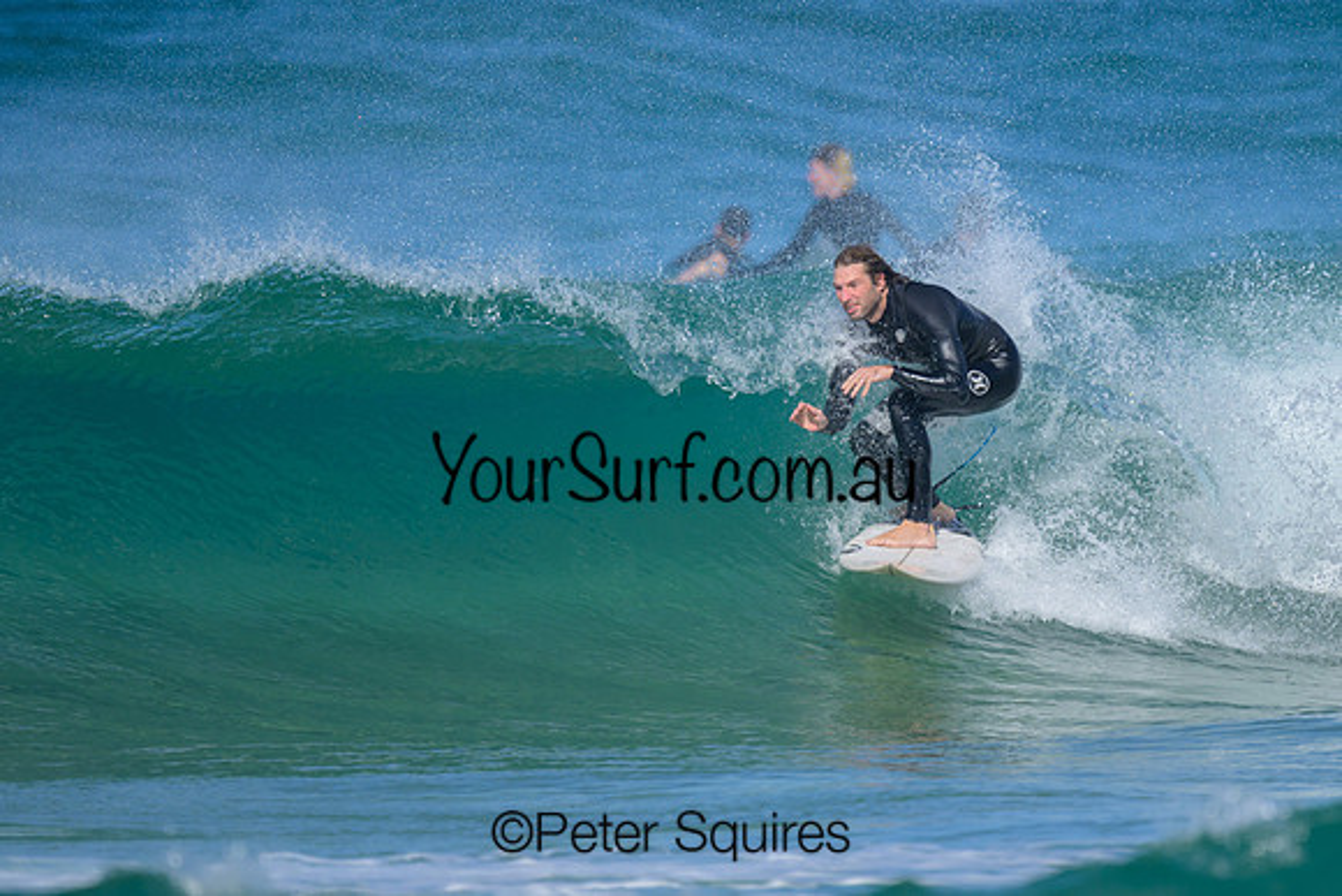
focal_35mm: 1101
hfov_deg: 1.9
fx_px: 41043
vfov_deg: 1.2
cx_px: 837
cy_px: 392
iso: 220
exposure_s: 1/2000
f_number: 6.3
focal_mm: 800
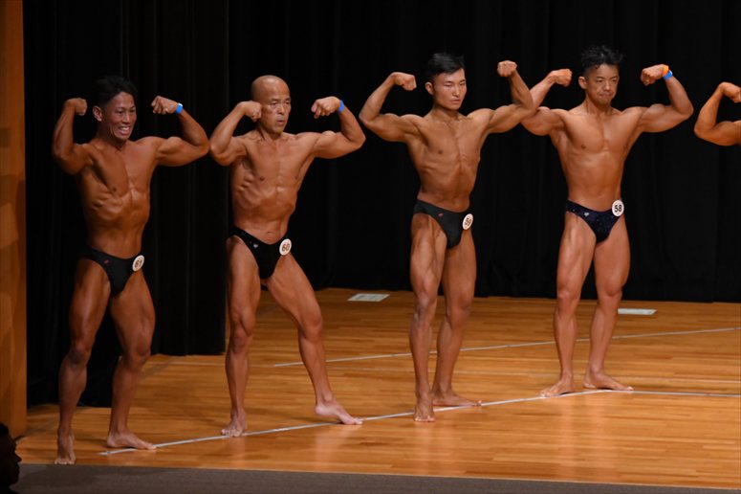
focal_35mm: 240
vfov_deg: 5.7
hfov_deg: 8.6
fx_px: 4938
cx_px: 370
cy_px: 247
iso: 3200
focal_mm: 160
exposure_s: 1/400
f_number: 5.6
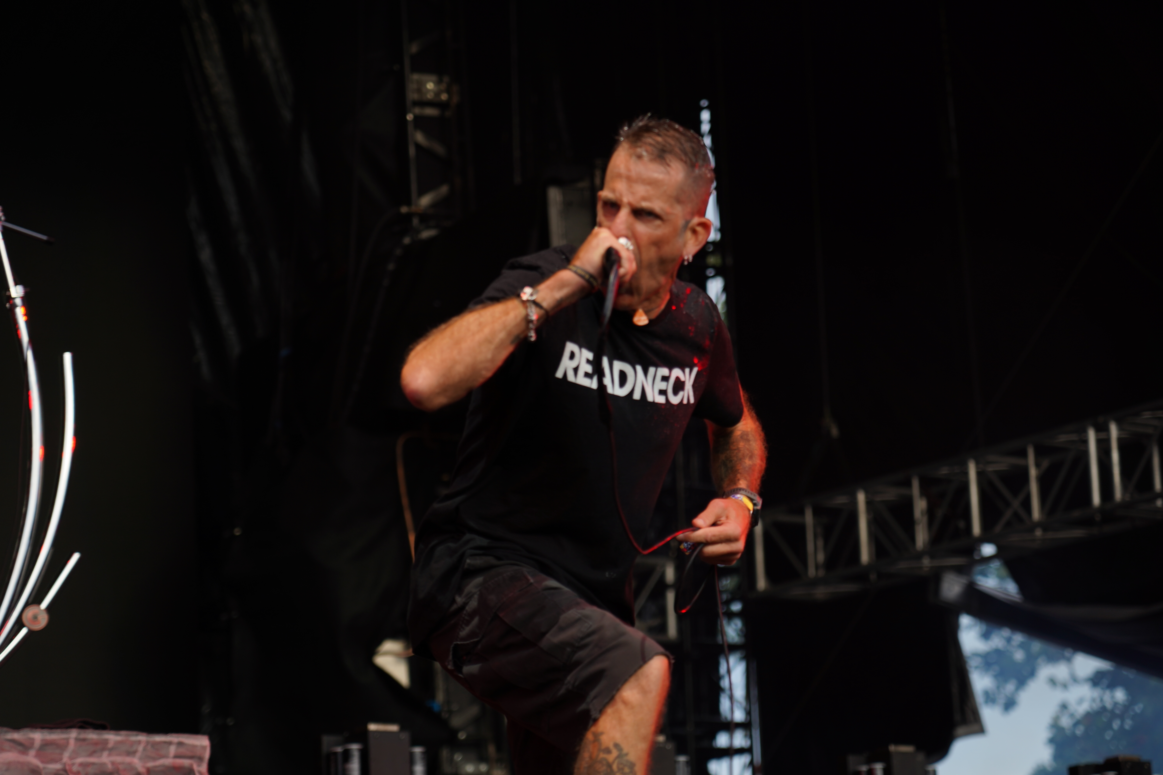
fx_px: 3392
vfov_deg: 13.0
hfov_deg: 19.5
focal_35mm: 105
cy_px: 388
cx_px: 582
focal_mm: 105
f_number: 4
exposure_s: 1/125
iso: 160
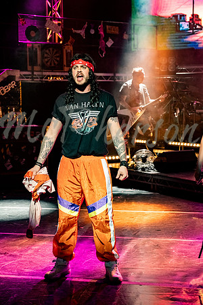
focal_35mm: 66
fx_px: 558
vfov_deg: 30.5
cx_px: 102
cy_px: 152
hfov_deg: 20.6
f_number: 2.8
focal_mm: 44.1
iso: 1600
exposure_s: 1/250
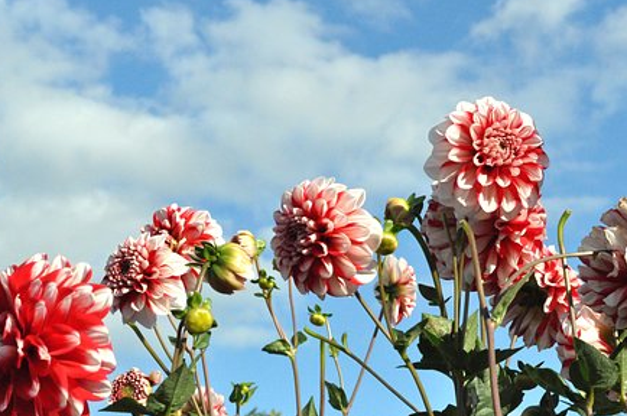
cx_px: 283
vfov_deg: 14.8
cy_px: 186
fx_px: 1600
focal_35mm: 92
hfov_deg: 22.2
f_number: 20
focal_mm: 52
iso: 3200
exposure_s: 1/1600
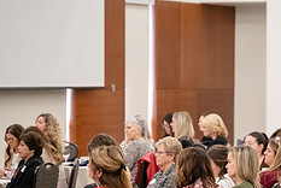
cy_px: 175
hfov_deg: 10.4
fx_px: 1524
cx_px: 322
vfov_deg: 7.0
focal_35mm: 195
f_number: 2.8
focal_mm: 75
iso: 3200
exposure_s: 1/250
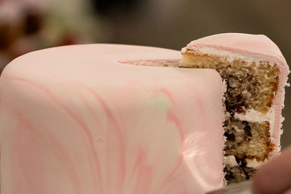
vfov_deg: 6.4
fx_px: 1746
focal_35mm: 216
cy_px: 137
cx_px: 234
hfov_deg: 9.5
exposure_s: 1/100
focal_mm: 85
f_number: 2
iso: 640
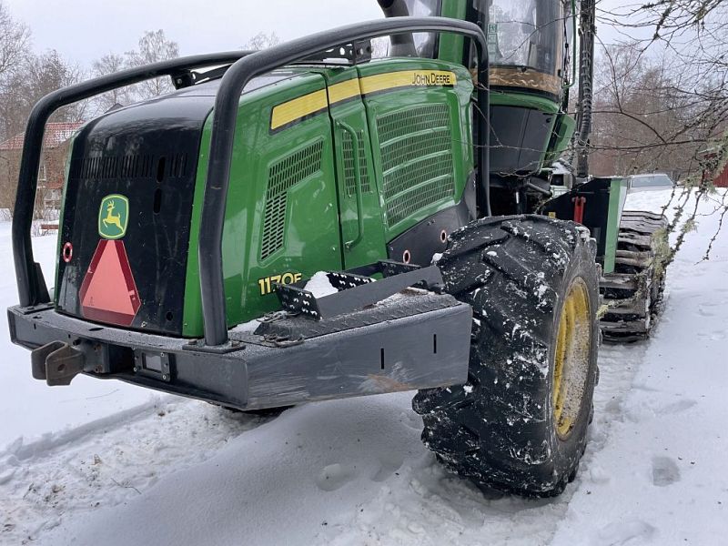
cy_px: 273
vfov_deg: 53.1
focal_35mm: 26
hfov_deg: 67.3
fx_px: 547
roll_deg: -0.3
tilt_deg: -6.8
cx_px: 364
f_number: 1.6
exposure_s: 1/60
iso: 160
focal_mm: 4.2
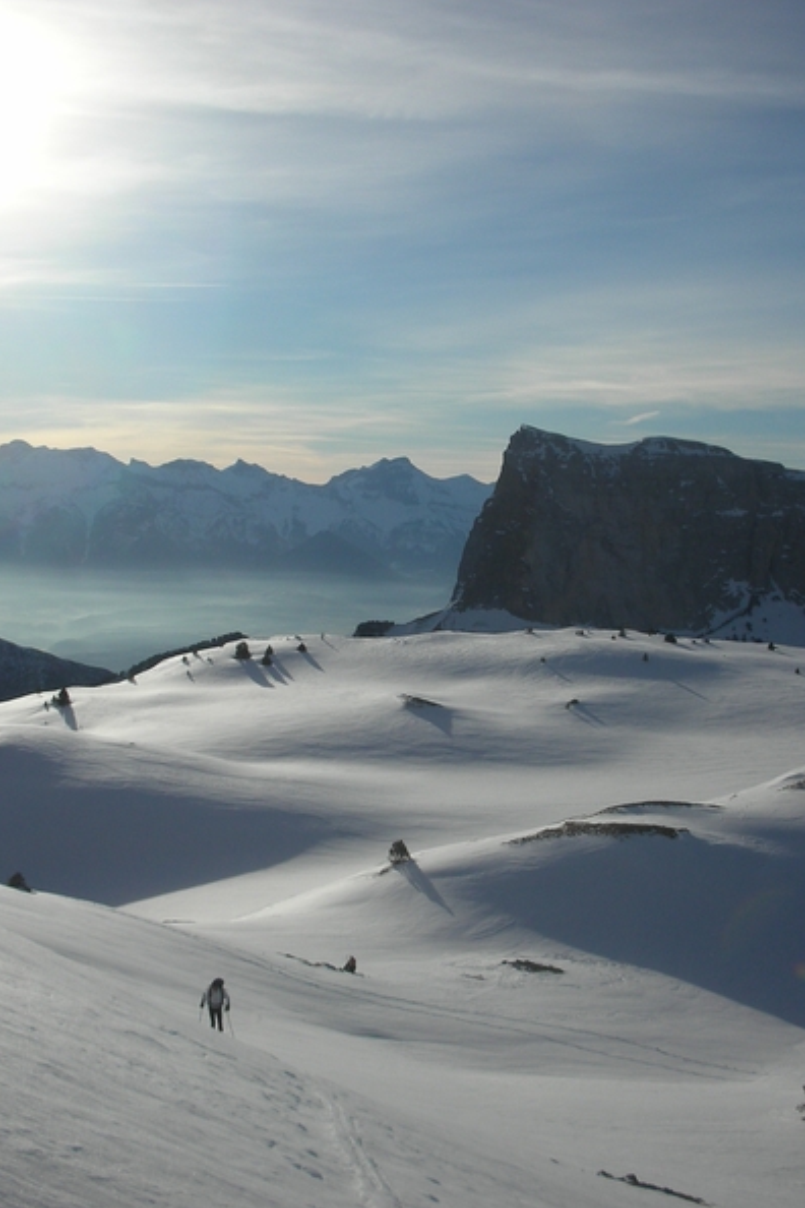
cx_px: 396
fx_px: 1643
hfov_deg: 27.5
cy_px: 600
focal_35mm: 49
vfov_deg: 40.3
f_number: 8.5
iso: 50
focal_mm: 5.8
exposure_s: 1/310
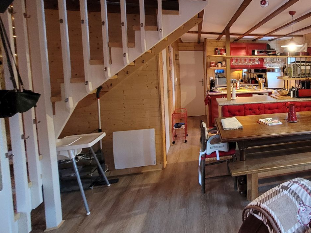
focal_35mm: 22
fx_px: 198
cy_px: 76
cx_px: 254
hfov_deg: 68.1
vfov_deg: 59.5
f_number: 2.2
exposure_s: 1/33
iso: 400
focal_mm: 1.74
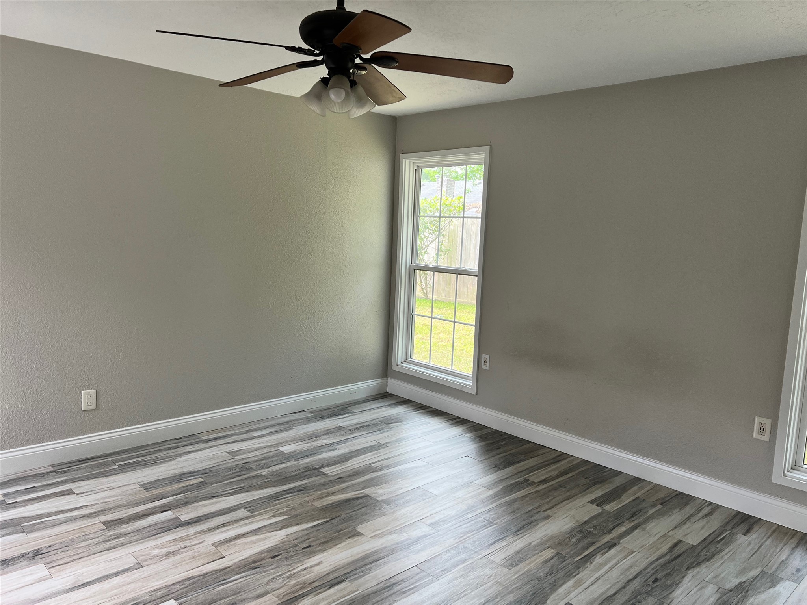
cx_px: 404
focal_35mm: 26
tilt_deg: -5.6
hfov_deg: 67.3
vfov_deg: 53.1
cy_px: 302
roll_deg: -1.6
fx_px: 606
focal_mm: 5.7
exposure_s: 1/121
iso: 80
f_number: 1.5
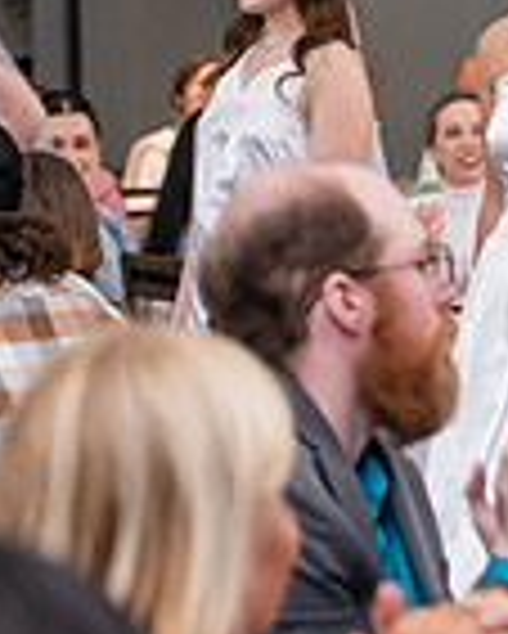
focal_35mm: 270
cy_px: 56
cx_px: 998
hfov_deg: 5.6
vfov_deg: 7.1
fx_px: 5069
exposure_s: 1/250
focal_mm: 70
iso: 1600
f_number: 3.5
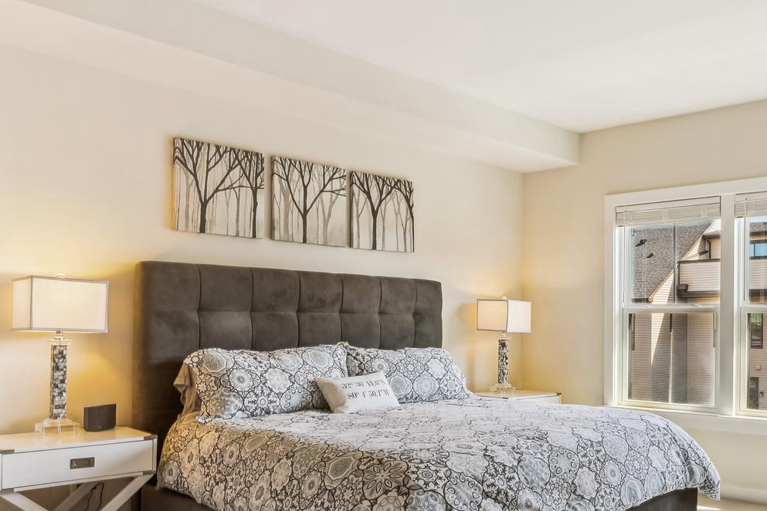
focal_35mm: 33
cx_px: 582
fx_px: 703
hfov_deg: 54.4
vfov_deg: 39.7
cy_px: 322
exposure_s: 1/4
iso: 100
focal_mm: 16
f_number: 8
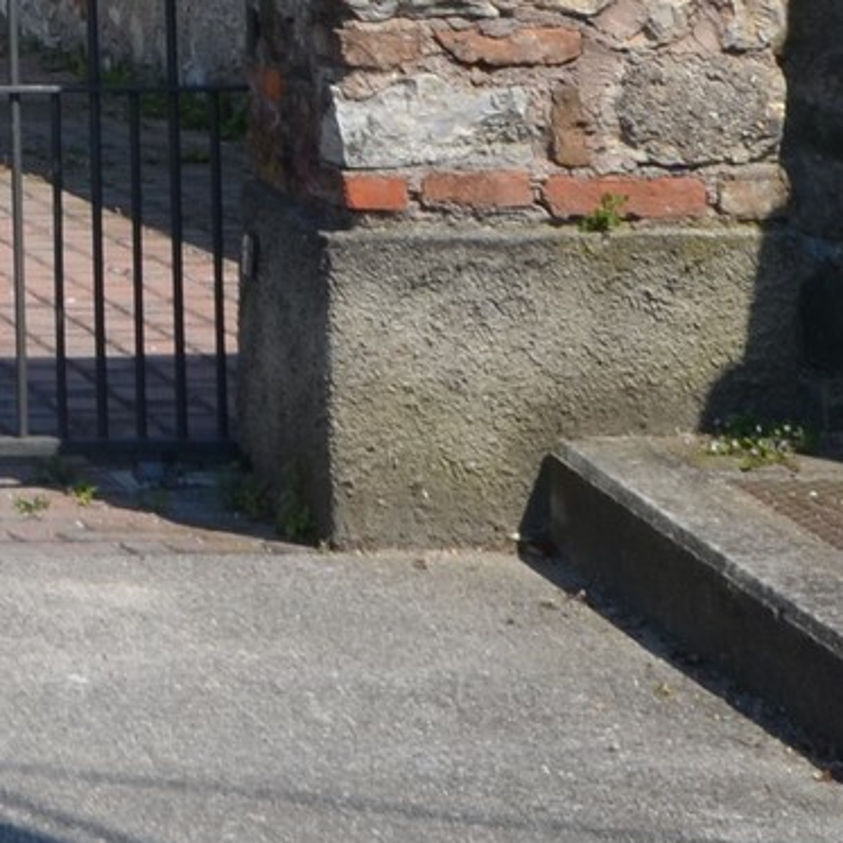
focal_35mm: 168
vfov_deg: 9.9
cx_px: -1013
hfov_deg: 9.5
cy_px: -615
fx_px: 4629
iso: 100
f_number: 8
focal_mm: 20
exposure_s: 1/250
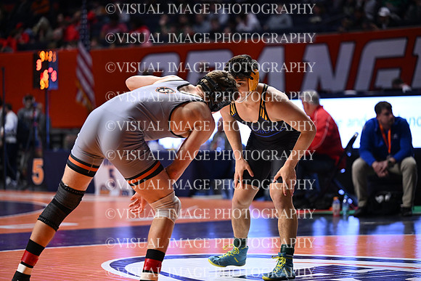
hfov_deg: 15.2
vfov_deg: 10.2
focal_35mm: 135
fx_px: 1579
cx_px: 210
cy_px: 140
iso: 2200
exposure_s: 1/1000
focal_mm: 135
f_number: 2.8
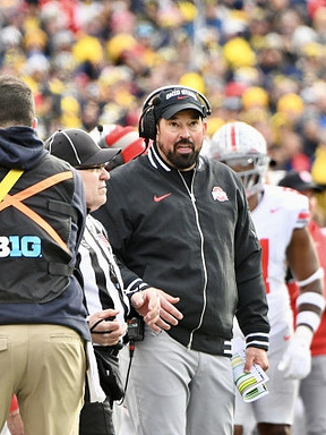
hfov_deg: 1.7
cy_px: 218
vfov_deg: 2.3
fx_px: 10937
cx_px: 170
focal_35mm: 871
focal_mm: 400
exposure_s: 1/1000
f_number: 5.6
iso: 1600
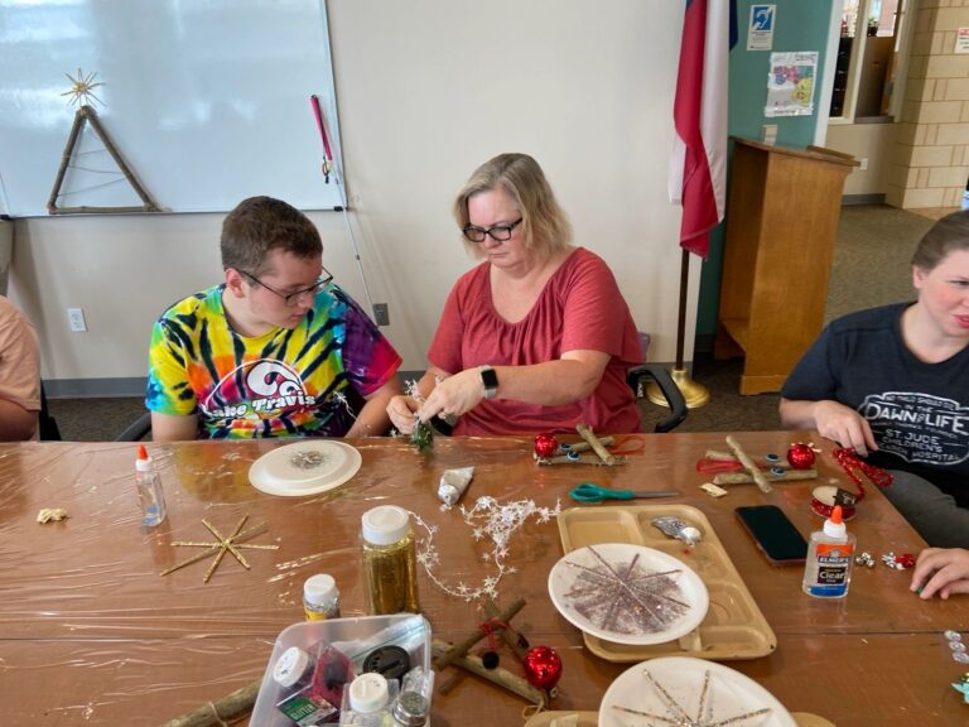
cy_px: 364
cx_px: 484
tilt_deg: -24.6
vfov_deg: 53.1
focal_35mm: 26
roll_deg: +1.8
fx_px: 728
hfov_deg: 67.3
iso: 80
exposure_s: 1/60
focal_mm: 4.25
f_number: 1.8
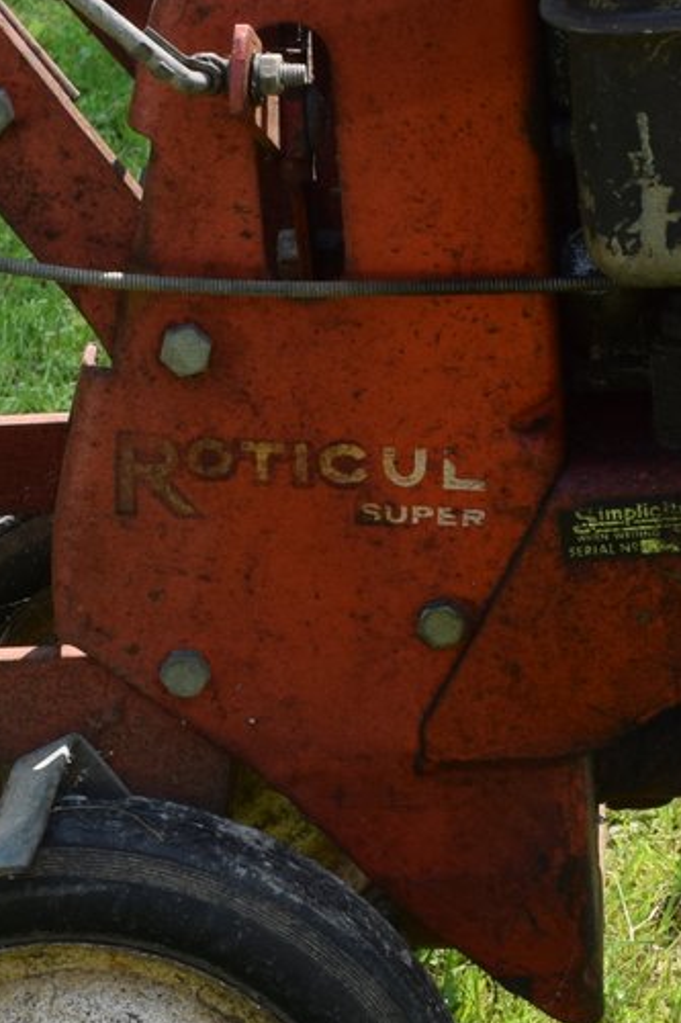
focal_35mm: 120
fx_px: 3407
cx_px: 292
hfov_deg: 11.4
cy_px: 377
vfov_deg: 17.0
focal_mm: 20
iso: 360
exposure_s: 1/250
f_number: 8
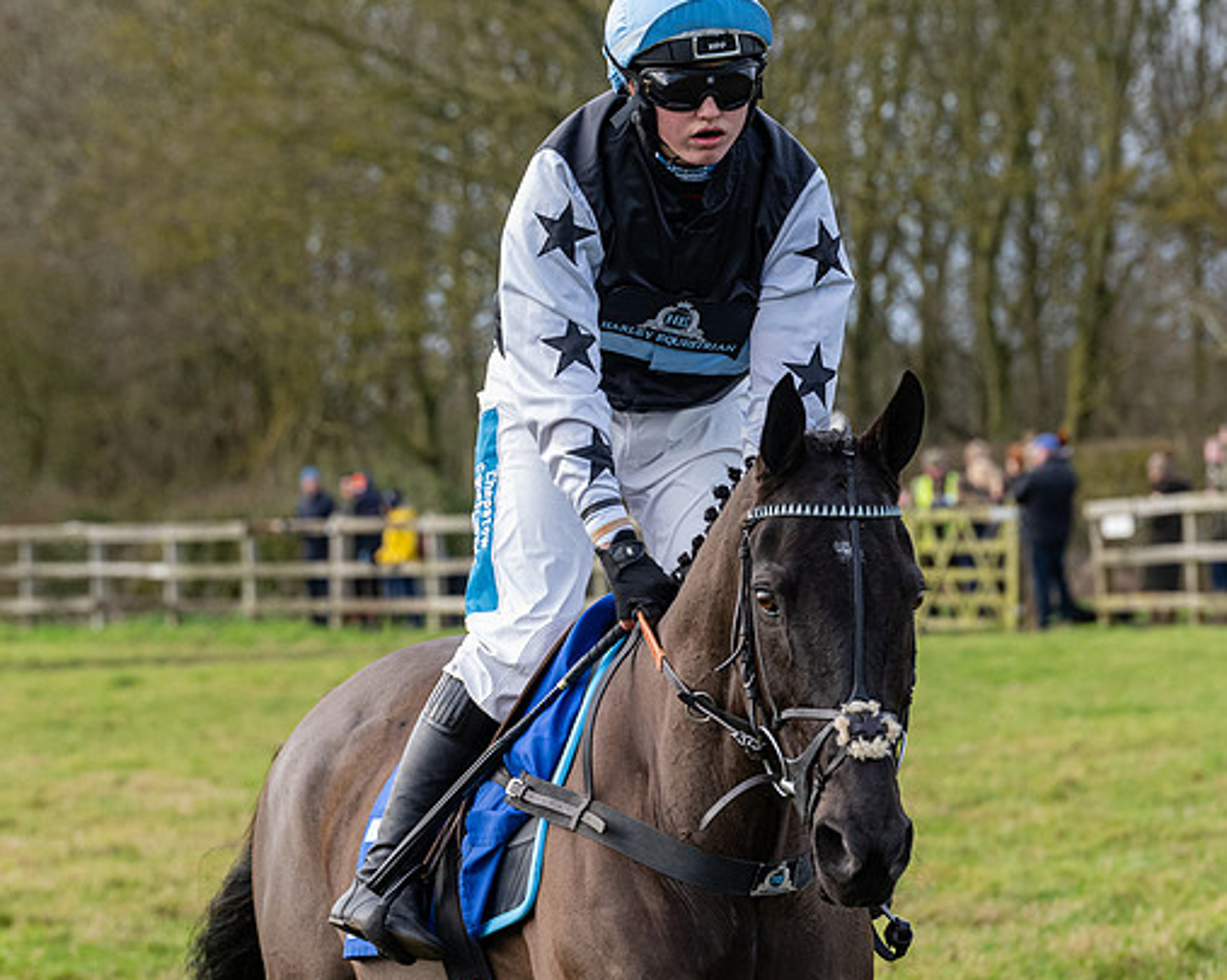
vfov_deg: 7.8
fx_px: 7222
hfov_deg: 9.7
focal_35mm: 199
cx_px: 780
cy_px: 473
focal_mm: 105
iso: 800
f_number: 5
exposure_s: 1/800
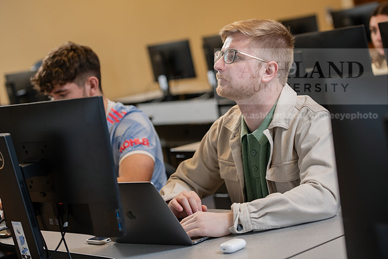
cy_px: 130
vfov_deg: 14.9
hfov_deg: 22.1
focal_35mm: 92
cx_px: 194
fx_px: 992
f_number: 3.5
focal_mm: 92
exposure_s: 1/160
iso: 640
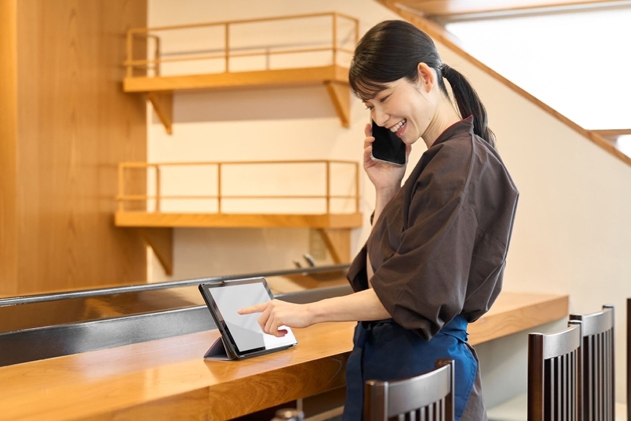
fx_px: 1104
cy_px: 207
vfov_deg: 21.6
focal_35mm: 63
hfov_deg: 31.9
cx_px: 317
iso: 640
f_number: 2.8
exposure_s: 1/100
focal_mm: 60
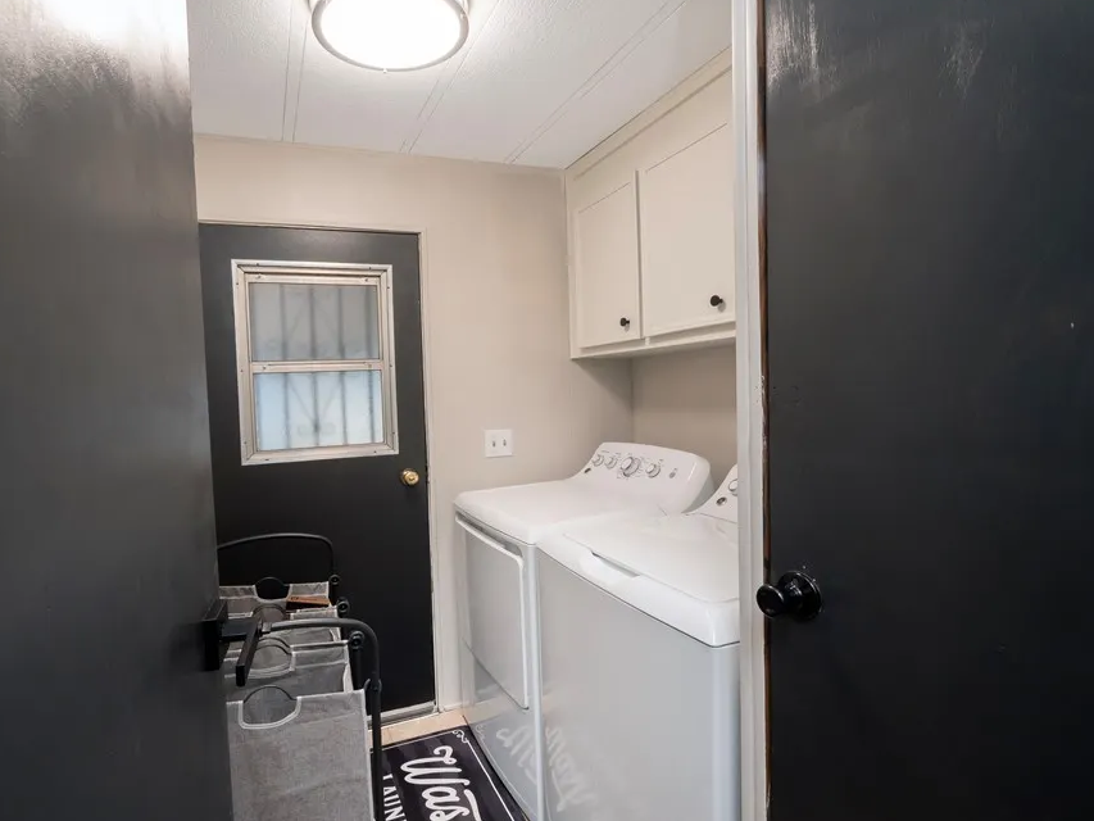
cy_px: 468
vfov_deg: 71.2
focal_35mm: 18
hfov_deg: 87.6
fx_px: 569
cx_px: 507
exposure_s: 1/10
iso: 500
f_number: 8
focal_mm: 7
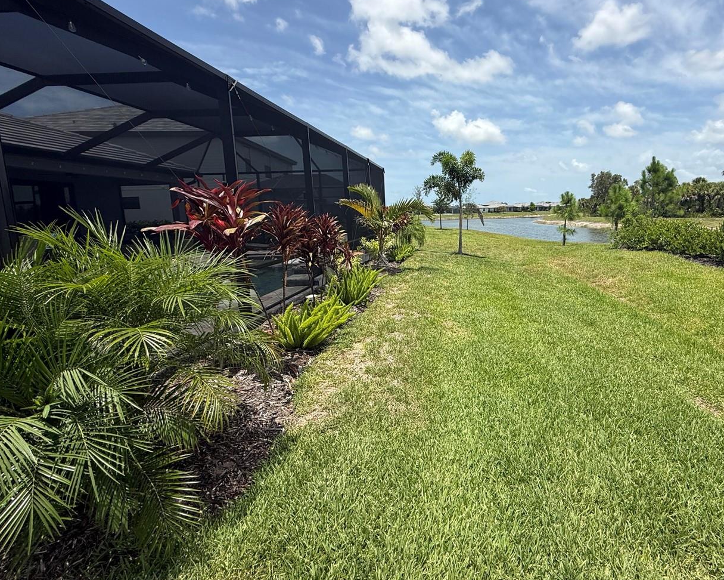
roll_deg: +0.9
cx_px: 452
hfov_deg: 84.7
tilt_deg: -8.1
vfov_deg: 73.6
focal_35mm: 18
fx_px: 386
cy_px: 263
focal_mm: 2.22
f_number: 2.2
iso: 50
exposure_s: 1/2410
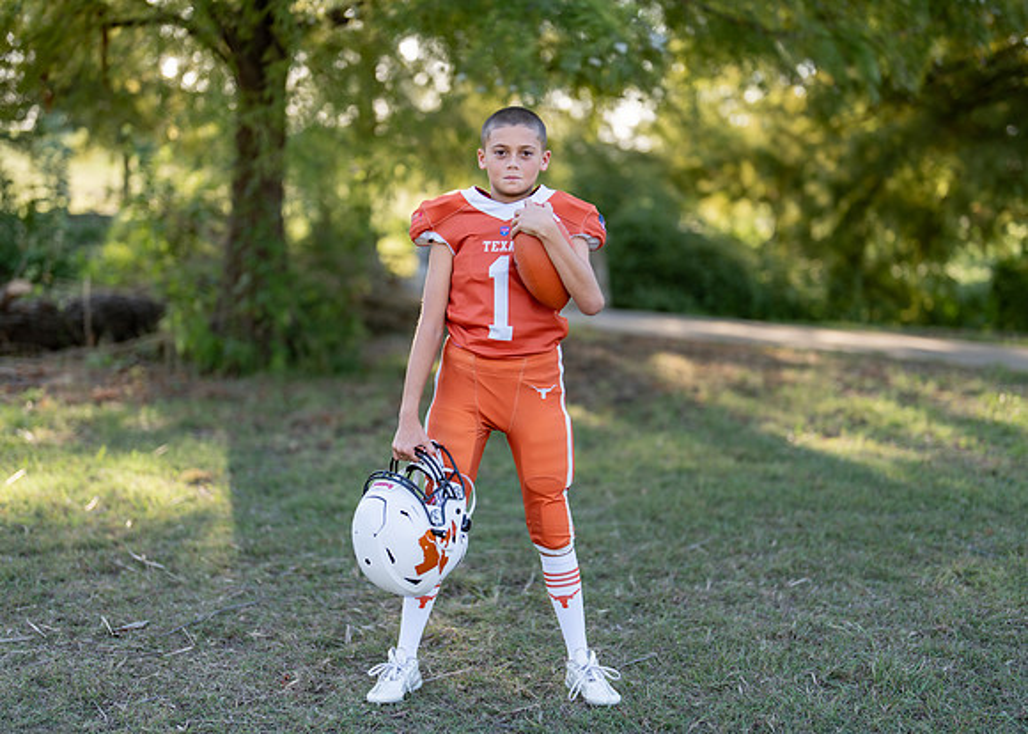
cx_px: 505
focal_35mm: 57
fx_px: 1660
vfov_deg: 24.9
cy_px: 392
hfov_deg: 34.4
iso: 100
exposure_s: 1/1250
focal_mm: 50
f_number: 1.2
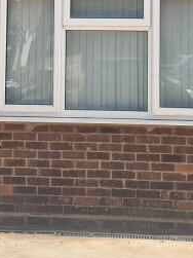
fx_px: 729
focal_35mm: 98
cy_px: -8
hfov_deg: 15.1
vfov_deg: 19.4
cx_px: 79
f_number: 1.78
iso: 80
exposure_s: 1/2710
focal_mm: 6.76
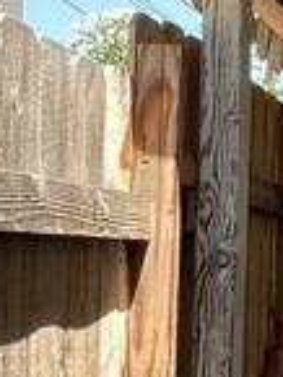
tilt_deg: +5.2
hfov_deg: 13.1
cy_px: 229
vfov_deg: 21.3
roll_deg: +1.4
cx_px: 631
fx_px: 1001
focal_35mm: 92
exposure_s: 1/137
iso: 32
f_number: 1.8
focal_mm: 1.57
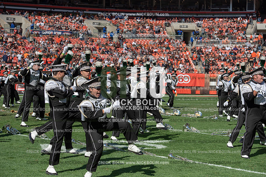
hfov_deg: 20.8
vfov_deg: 14.0
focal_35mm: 98
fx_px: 724
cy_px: 88
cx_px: 133
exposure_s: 1/4000
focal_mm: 98
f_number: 5
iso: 400
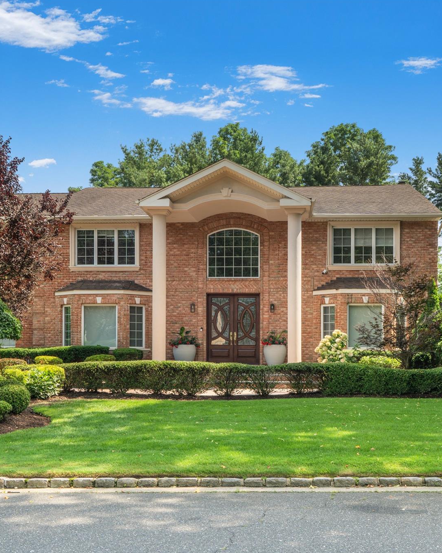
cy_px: 276
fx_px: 605
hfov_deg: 40.1
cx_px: 221
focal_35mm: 37
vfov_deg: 49.1
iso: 100
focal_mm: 26
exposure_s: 1/90
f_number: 9.5
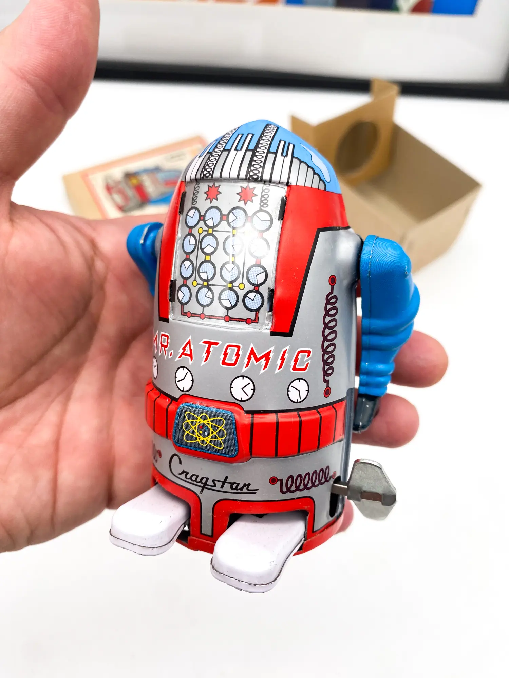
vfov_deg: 67.3
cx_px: 254
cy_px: 339
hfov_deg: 53.1
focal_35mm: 26
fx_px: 510
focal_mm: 4.25
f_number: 1.8
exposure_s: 1/170
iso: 32
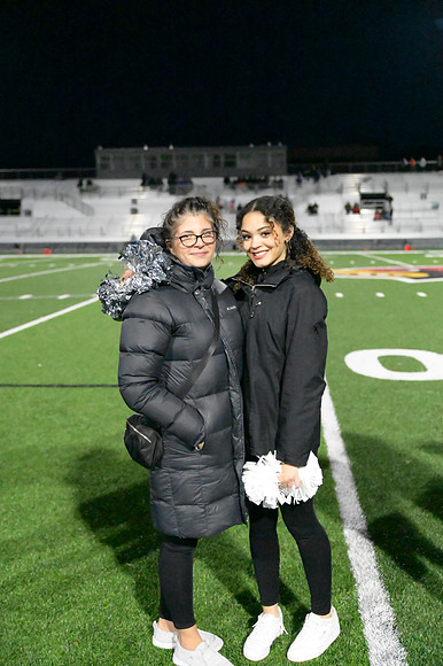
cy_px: 333
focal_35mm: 42
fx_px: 776
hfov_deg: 31.9
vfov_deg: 46.4
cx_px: 222
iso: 51200
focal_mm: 42
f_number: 2.8
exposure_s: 1/8000
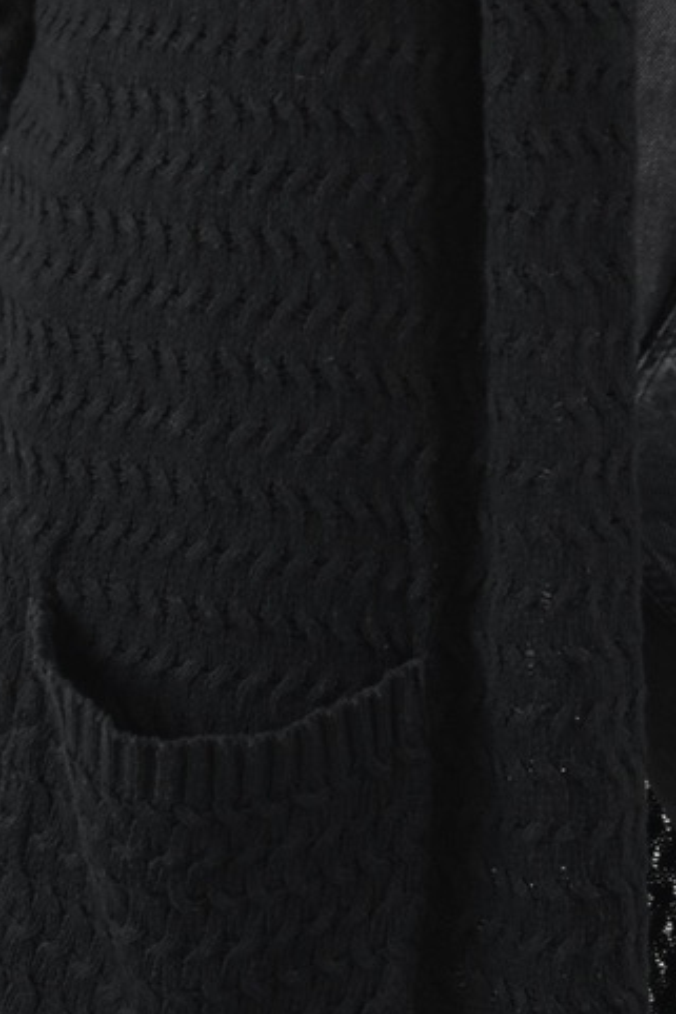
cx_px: 326
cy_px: 105
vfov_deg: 13.4
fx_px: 4288
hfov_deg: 9.0
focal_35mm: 152
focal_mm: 45
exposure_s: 1/25
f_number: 16
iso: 1600
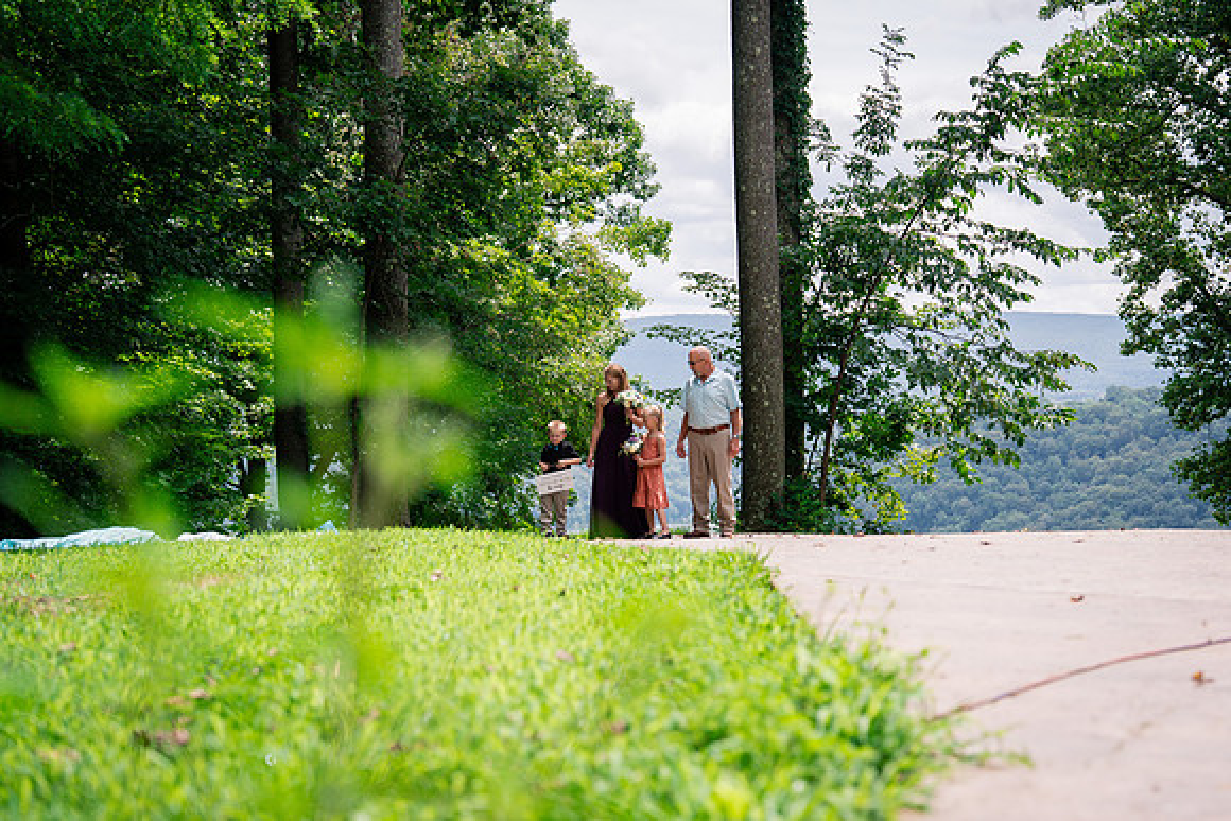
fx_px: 2688
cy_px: 461
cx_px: 691
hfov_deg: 25.8
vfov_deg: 17.4
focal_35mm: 79
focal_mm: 70
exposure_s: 1/1600
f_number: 2.8
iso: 160
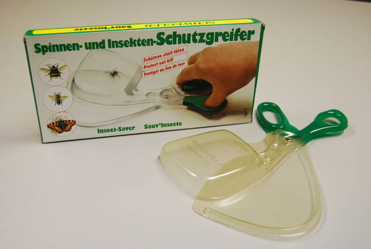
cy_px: 124
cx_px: 186
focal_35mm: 42
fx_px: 433
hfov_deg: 46.3
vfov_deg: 32.0
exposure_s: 1/80
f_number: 4.2
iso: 800
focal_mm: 28
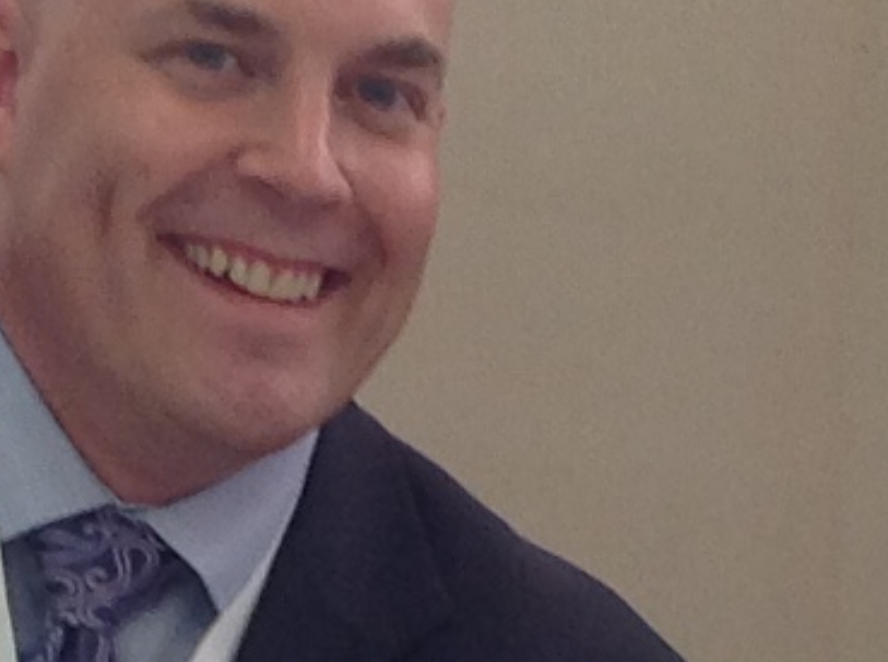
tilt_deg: -20.6
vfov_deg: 5.8
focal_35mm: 246
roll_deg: +1.0
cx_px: 698
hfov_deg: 8.1
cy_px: 1401
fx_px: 6296
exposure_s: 1/40
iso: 64
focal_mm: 4.28
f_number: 2.4
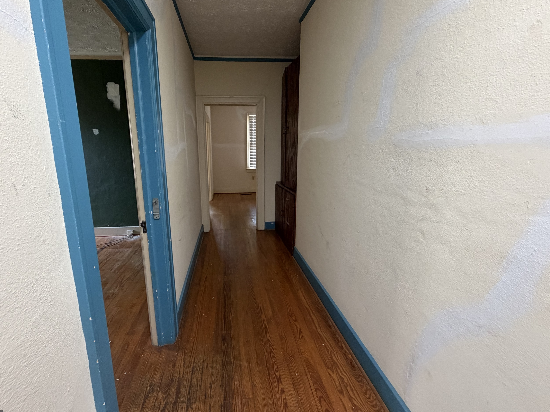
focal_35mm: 16
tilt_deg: -11.8
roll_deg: +0.6
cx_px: 247
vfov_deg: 78.1
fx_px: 254
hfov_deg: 94.2
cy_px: 198
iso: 400
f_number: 2.2
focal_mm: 2.22
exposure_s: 1/60
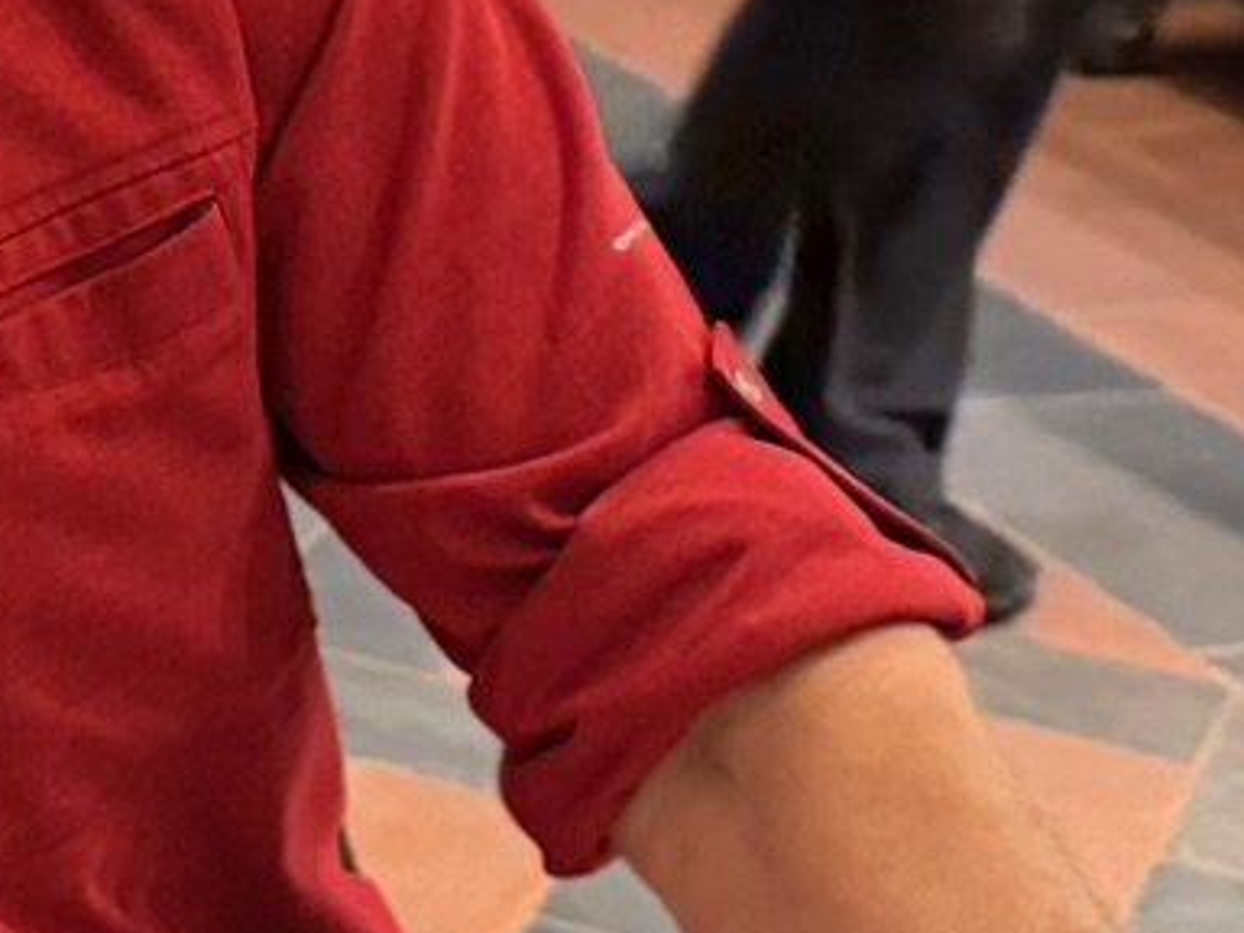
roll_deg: -2.4
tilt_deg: -20.2
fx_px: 4600
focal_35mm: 128
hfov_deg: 14.1
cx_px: -774
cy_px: 230
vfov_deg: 11.6
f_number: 1.78
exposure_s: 1/30
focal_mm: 6.76
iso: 800
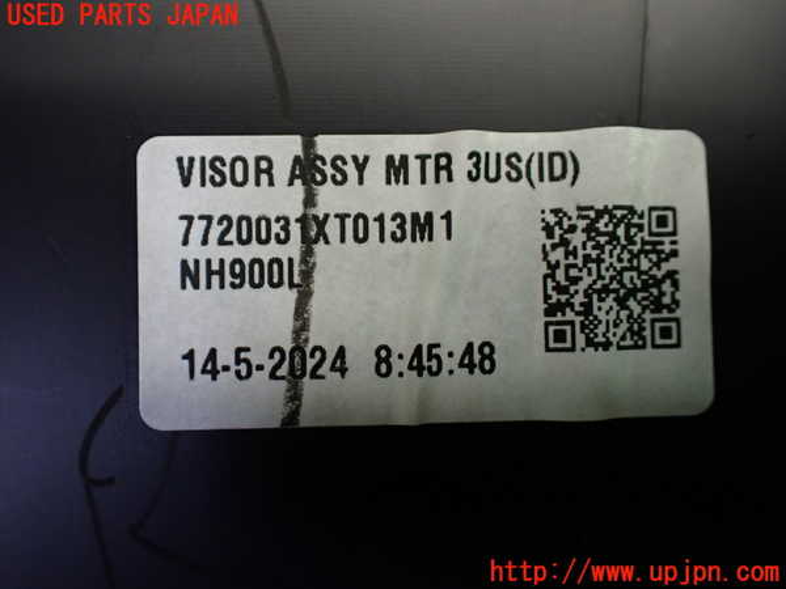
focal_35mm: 30
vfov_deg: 46.8
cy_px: 294
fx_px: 681
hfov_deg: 60.0
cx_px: 393
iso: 320
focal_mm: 5.4
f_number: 2.3
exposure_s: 1/125
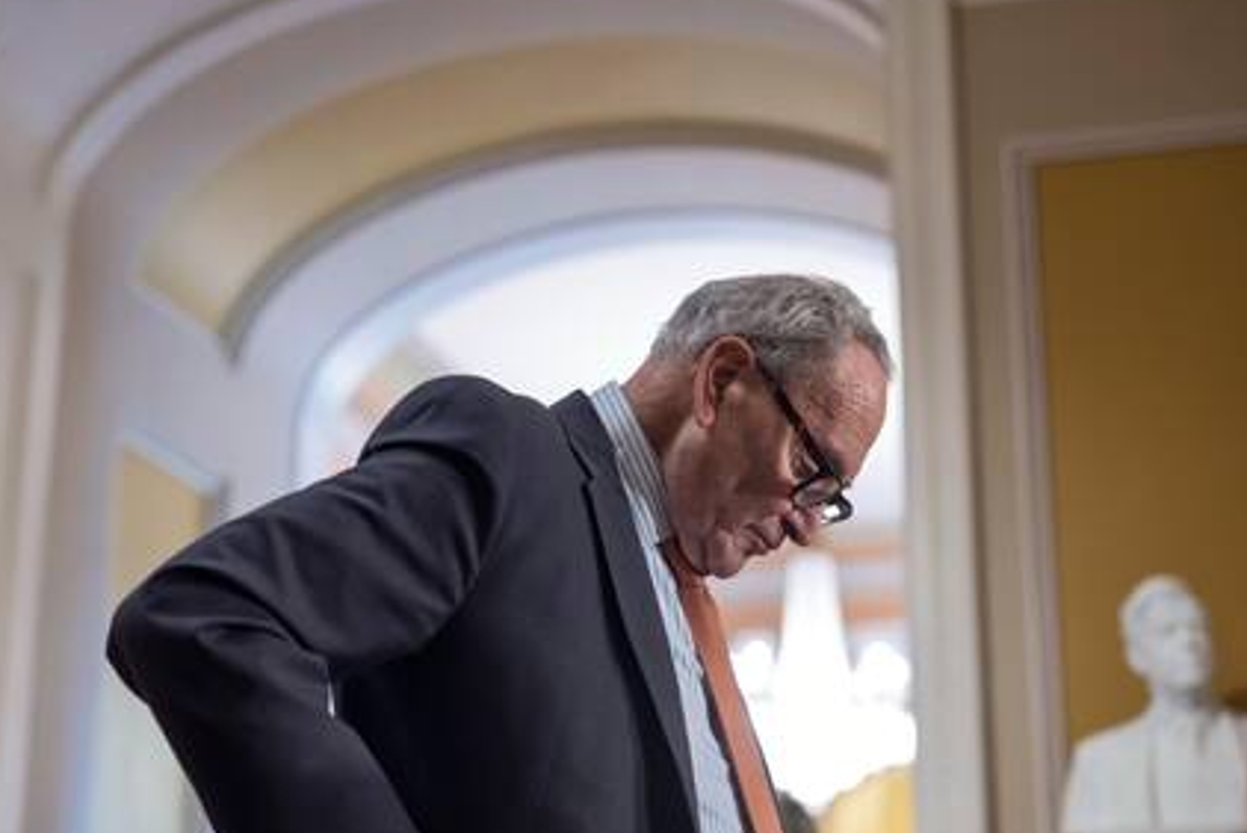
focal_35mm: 58
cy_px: 551
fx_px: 2010
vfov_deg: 23.3
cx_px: 686
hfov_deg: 34.4
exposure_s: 1/320
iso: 2500
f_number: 1.4
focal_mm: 35
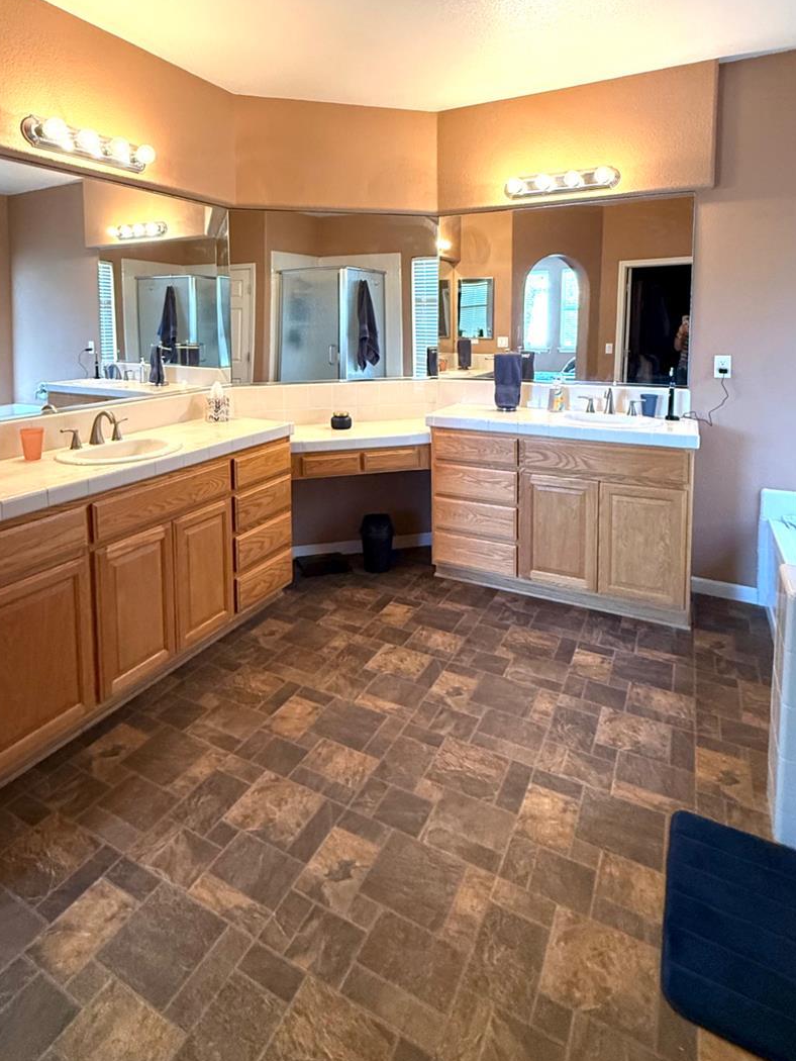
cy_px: 376
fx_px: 613
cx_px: 334
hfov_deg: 65.6
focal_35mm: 20
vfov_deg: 79.7
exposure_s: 1/60
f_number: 2.2
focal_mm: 2.22
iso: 320
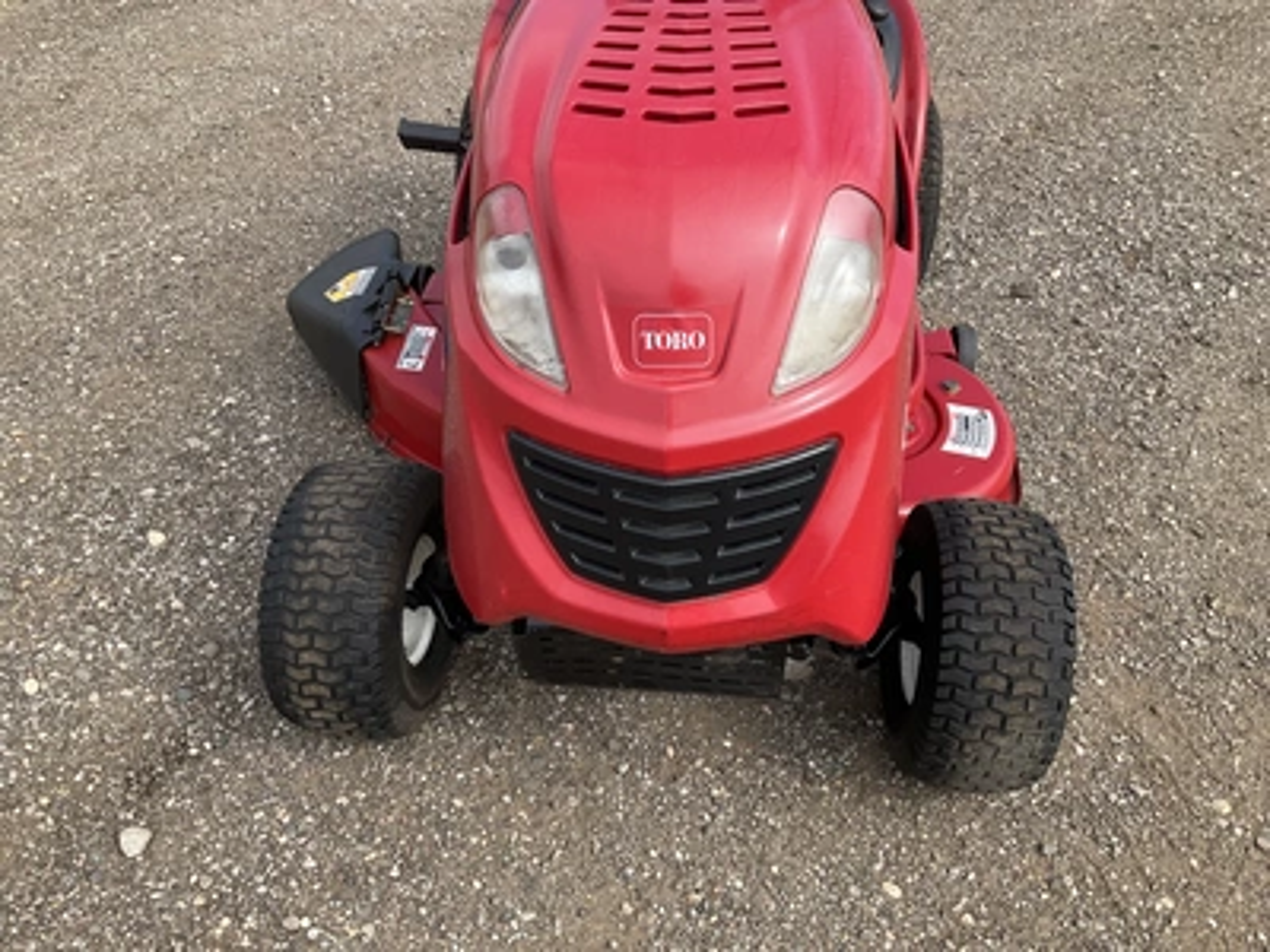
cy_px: 476
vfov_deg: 48.2
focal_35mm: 29
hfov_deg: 61.7
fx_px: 1064
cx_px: 635
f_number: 1.8
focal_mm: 3
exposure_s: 1/804
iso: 25
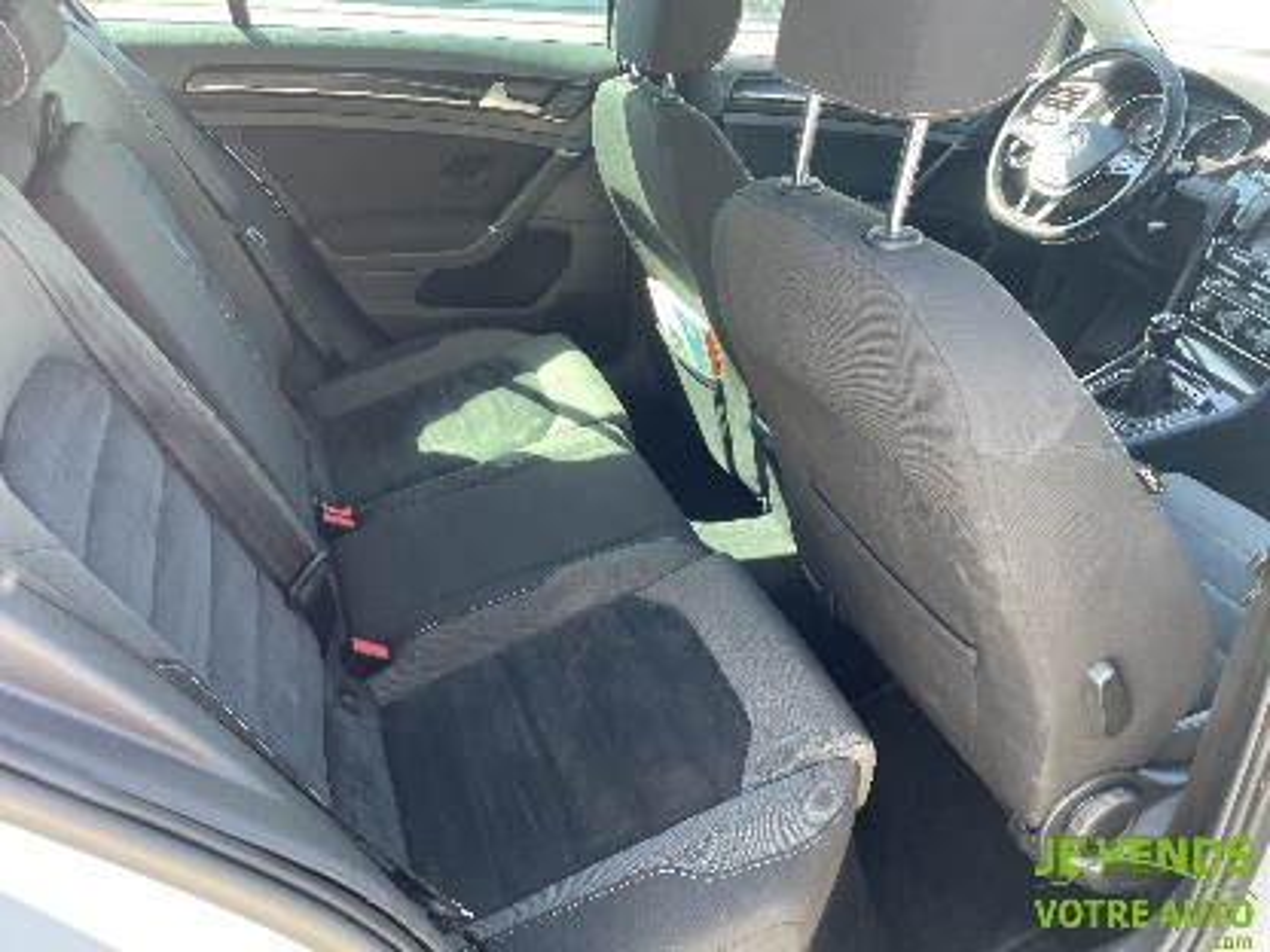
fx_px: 954
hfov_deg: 67.3
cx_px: 635
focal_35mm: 26
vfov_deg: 53.1
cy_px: 476
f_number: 1.6
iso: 100
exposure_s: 1/121
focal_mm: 4.2
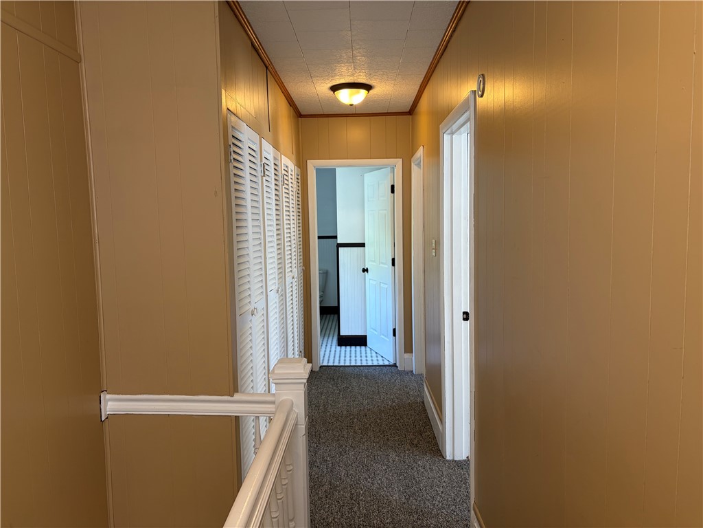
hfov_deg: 67.3
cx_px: 352
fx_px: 528
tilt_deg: -4.5
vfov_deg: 53.1
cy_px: 264
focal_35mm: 26
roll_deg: +1.2
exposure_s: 1/60
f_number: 1.6
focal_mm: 5.96
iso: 80
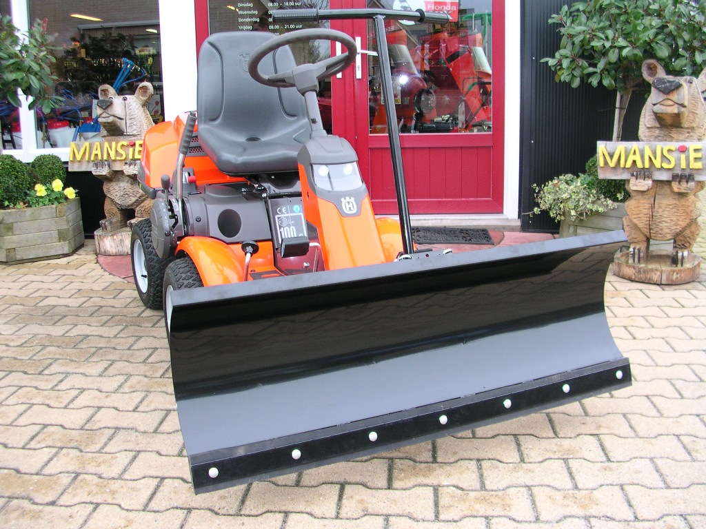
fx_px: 755
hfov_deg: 50.1
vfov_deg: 38.7
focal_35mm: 37
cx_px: 353
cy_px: 264
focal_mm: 5.6
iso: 100
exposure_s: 1/30
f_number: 2.7
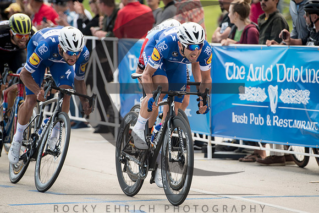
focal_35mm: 252
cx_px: 173
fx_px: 2235
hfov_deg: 8.2
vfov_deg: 5.5
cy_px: 114
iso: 200
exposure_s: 1/1000
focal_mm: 200
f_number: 4
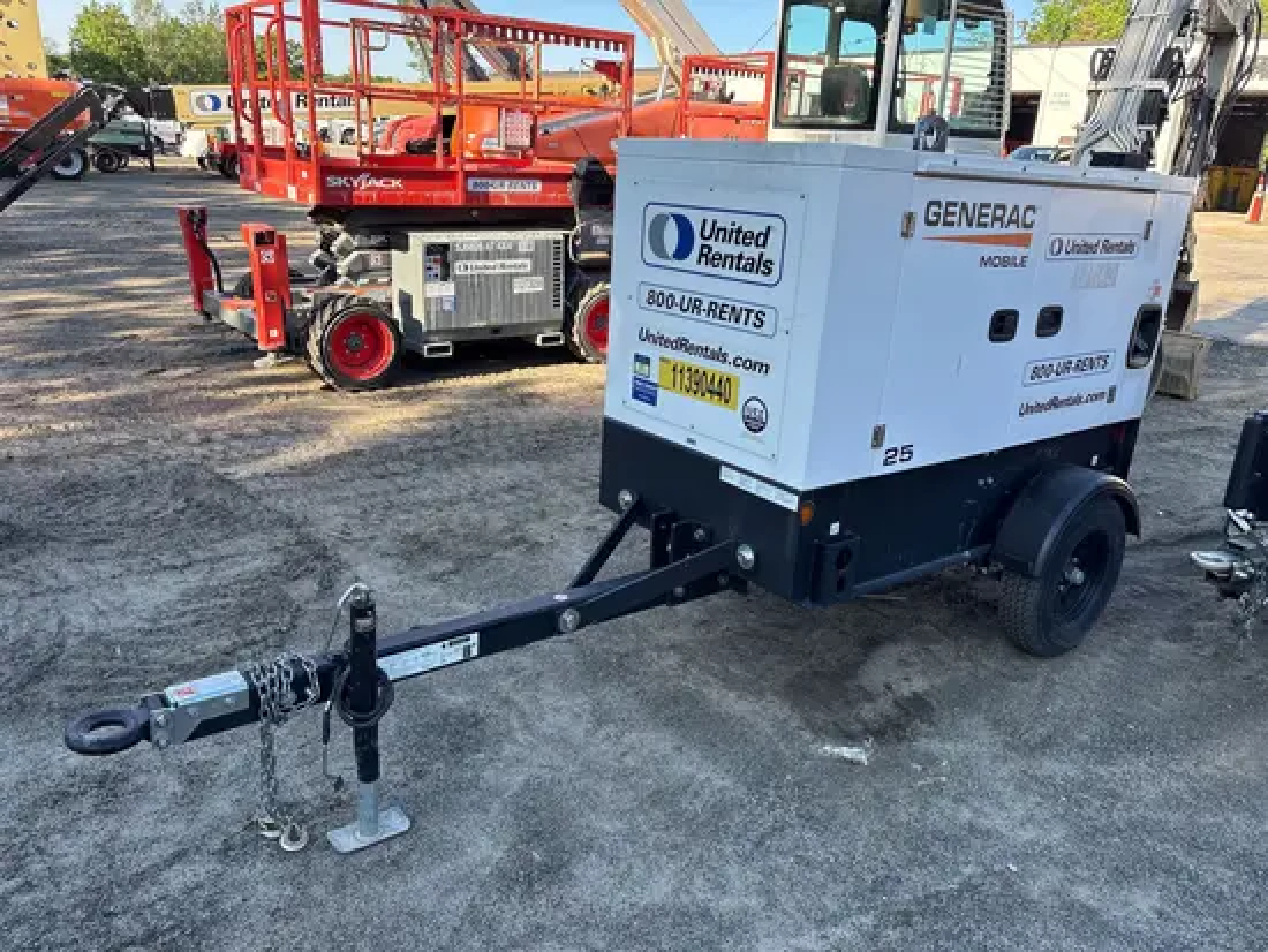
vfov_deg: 53.1
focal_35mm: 26
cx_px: 634
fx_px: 953
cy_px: 476
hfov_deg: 67.3
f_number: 1.6
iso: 50
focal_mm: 5.96
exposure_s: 1/641
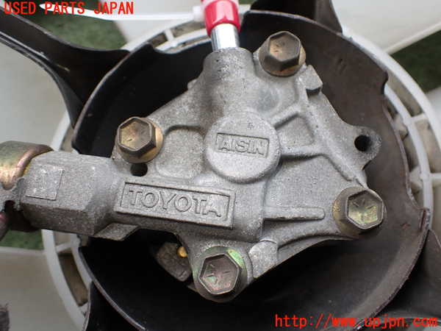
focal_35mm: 30
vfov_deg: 46.8
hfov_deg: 60.0
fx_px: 382
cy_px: 166
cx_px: 220
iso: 125
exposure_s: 1/125
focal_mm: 5.4
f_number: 2.3
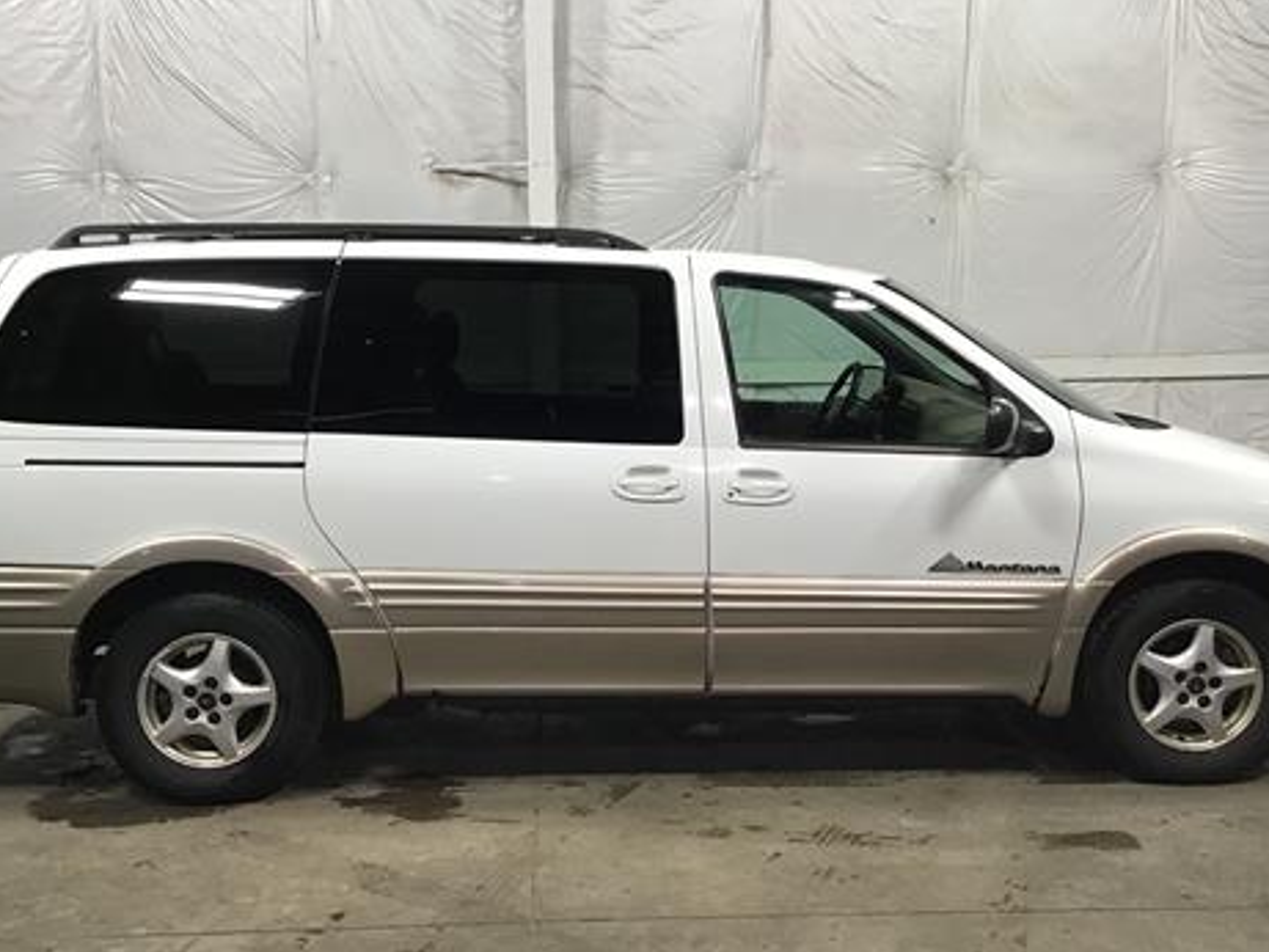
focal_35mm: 43
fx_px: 1577
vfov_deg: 33.6
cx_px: 630
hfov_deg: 43.8
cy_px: 479
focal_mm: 3.3
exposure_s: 1/30
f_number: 2.4
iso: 50
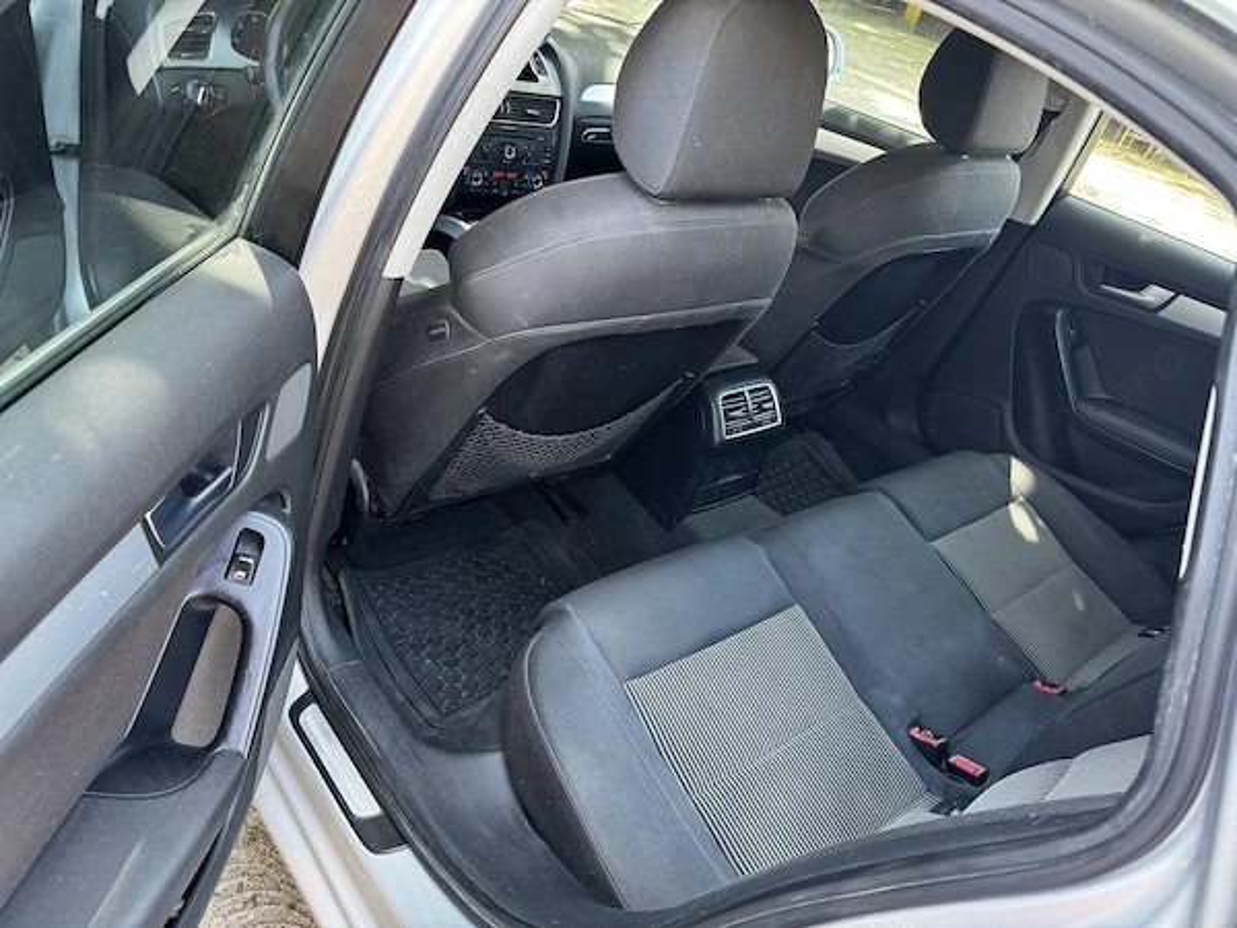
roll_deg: -17.0
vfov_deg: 56.8
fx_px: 858
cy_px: 464
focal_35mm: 24
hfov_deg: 71.6
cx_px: 618
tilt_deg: -33.5
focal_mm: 6.76
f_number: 1.78
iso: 200
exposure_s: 1/120
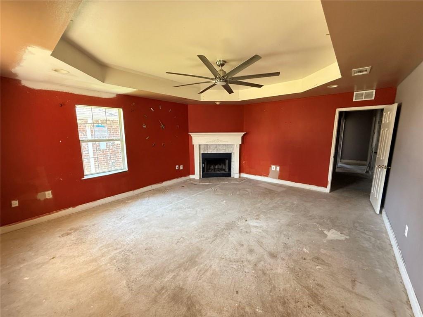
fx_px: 171
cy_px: 158
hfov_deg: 102.1
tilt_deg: -9.0
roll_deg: +0.3
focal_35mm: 14
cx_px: 212
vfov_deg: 85.7
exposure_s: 1/99
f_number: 2.2
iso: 250
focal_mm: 2.22
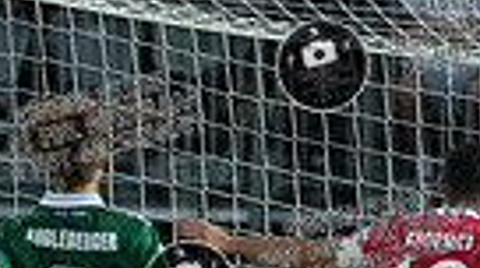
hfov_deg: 0.8
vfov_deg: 0.5
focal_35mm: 2578
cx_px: 1010
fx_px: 32761
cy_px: 584
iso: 4000
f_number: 3.2
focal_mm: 300
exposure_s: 1/1250
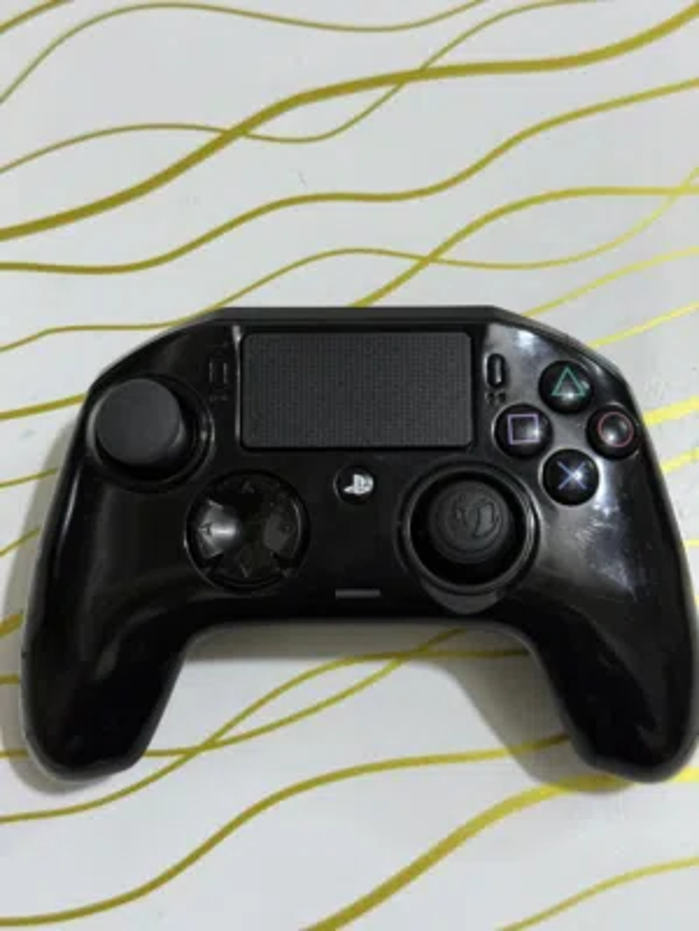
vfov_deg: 39.7
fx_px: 1292
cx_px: 350
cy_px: 466
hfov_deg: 30.3
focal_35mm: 48
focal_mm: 6.76
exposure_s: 1/50
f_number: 1.78
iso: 250
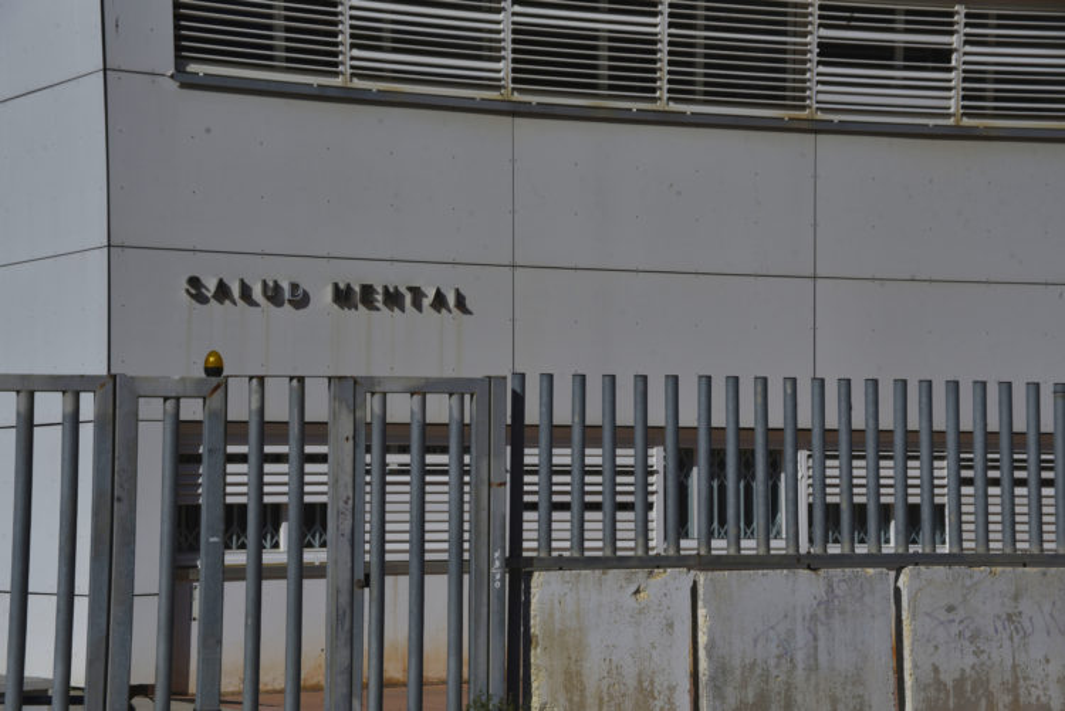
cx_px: 532
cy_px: 356
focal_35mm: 95
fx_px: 2812
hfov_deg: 21.4
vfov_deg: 14.4
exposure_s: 1/2500
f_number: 10
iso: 200
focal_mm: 95
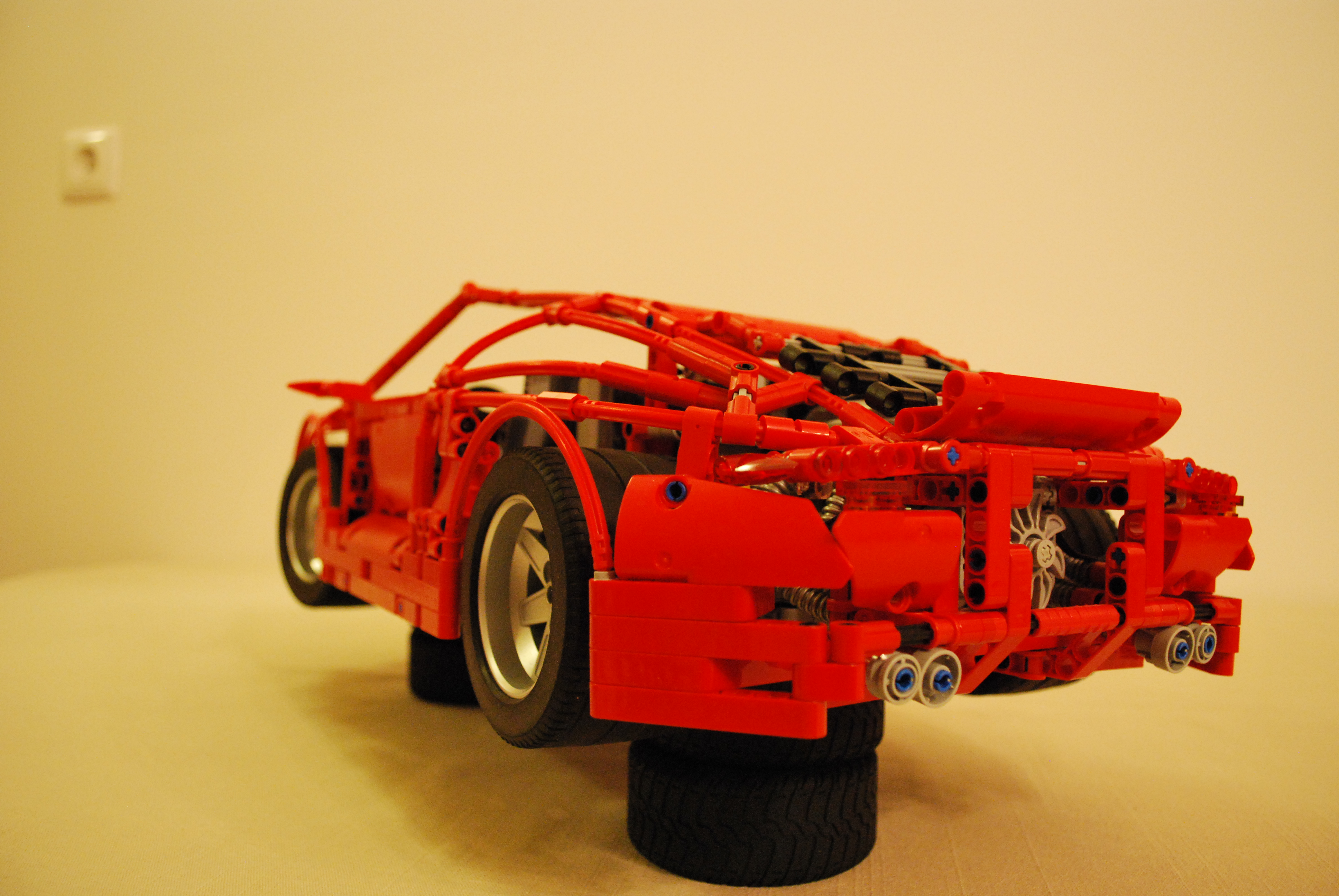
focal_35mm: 27
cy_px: 448
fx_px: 1005
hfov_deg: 67.3
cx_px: 670
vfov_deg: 48.0
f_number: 3.5
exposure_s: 1/30
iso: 1600
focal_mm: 18
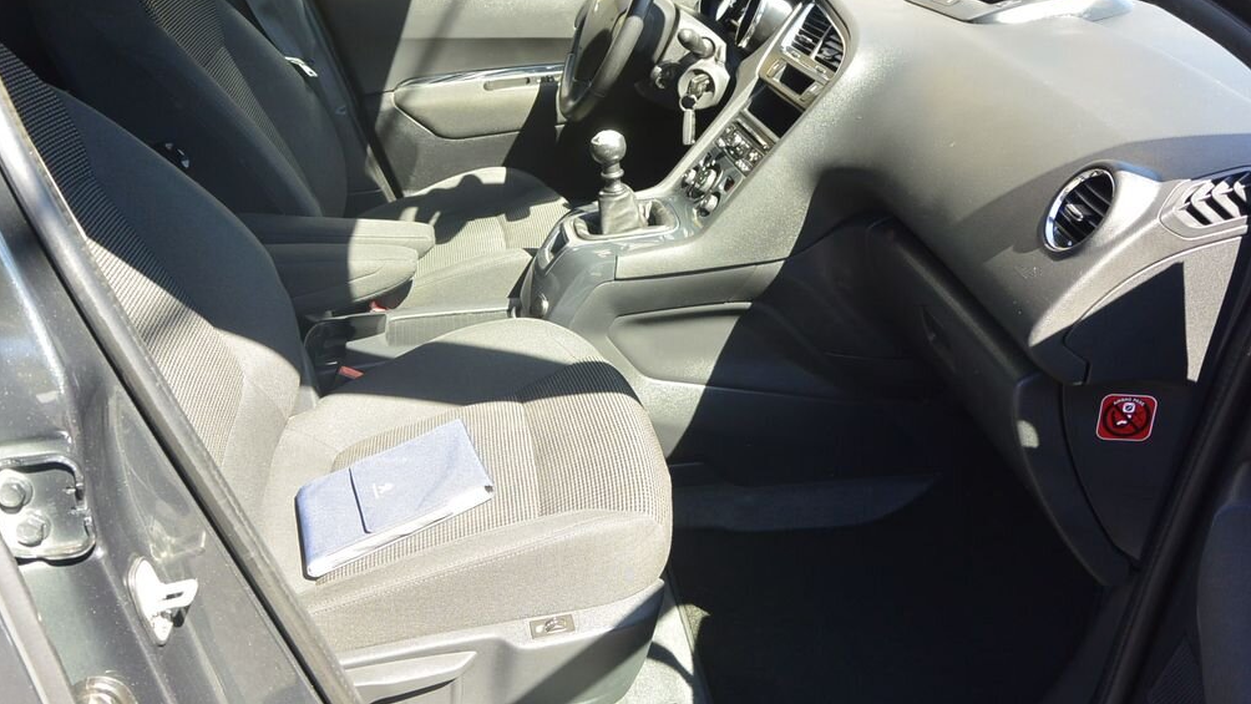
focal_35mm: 31
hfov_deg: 62.6
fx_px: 1028
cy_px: 373
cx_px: 634
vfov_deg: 37.8
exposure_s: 1/200
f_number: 4
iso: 160
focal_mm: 11
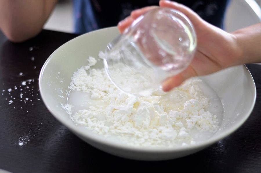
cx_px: 130
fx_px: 543
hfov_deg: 27.0
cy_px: 86
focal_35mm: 75
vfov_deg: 18.1
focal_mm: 50
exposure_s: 1/25
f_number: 1.8
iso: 100
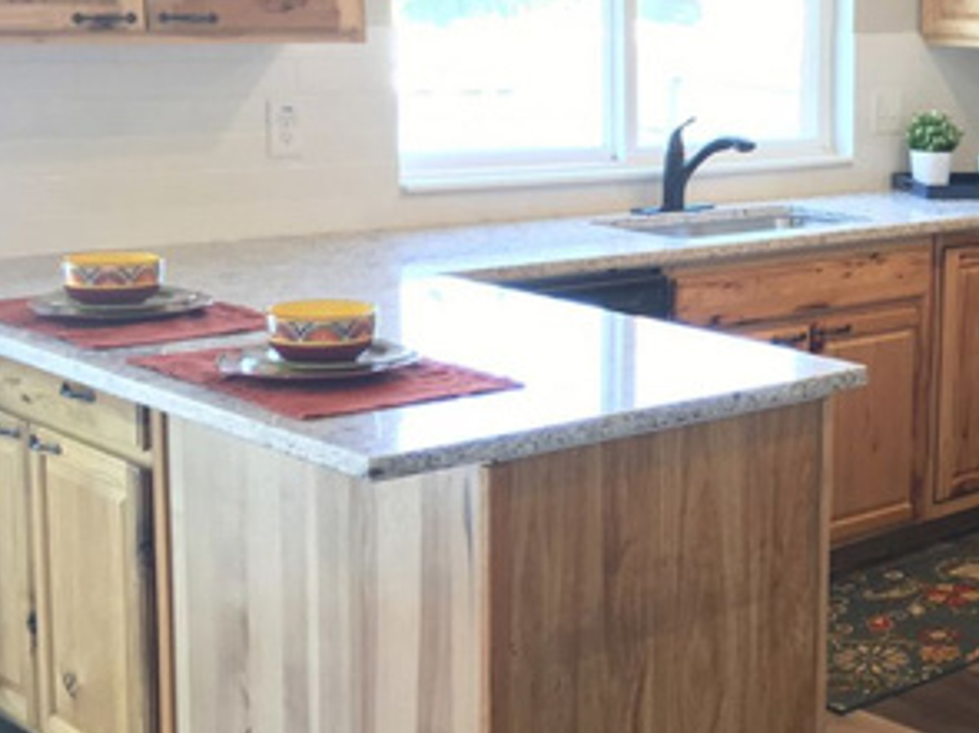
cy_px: 275
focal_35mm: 63
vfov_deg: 23.2
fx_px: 1781
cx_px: 1035
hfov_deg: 28.4
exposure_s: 1/30
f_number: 2.2
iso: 50
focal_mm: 4.15
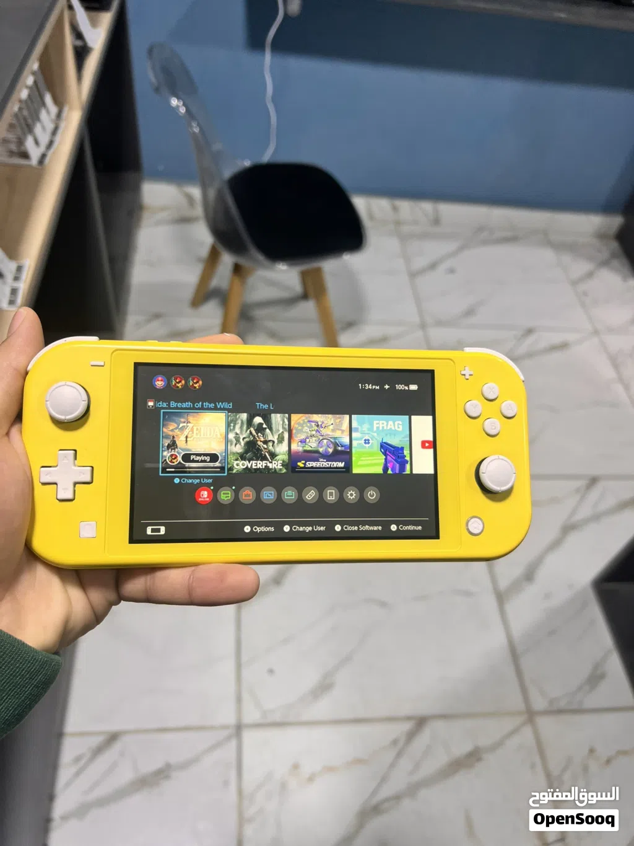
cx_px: 317
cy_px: 423
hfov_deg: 53.1
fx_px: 635
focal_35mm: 26
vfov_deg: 67.3
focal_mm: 5.7
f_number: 1.5
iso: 64
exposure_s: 1/100
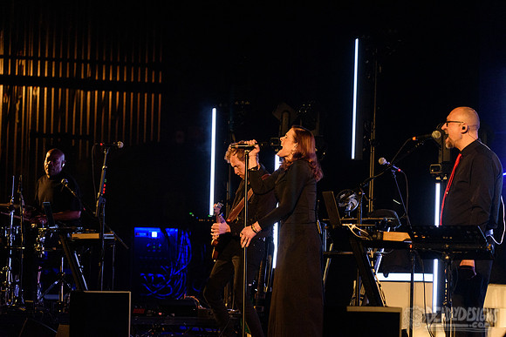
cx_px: 253
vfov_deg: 7.4
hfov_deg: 11.1
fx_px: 2601
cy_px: 168
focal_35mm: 185
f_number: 5.3
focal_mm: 185
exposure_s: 1/125
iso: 4000
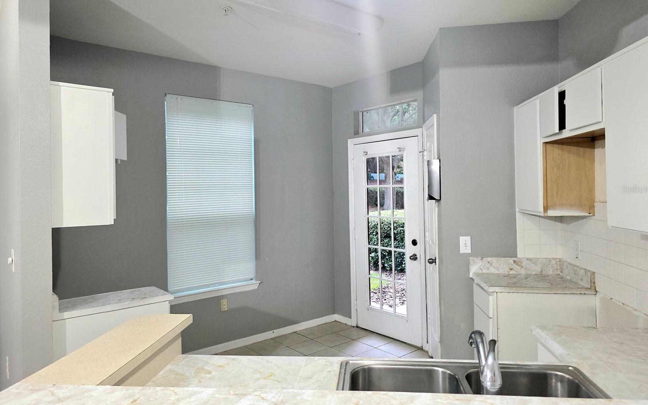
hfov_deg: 72.5
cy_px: 189
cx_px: 329
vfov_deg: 49.2
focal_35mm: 25
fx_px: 442
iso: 200
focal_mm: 6.3
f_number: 1.7
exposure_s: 1/60.2
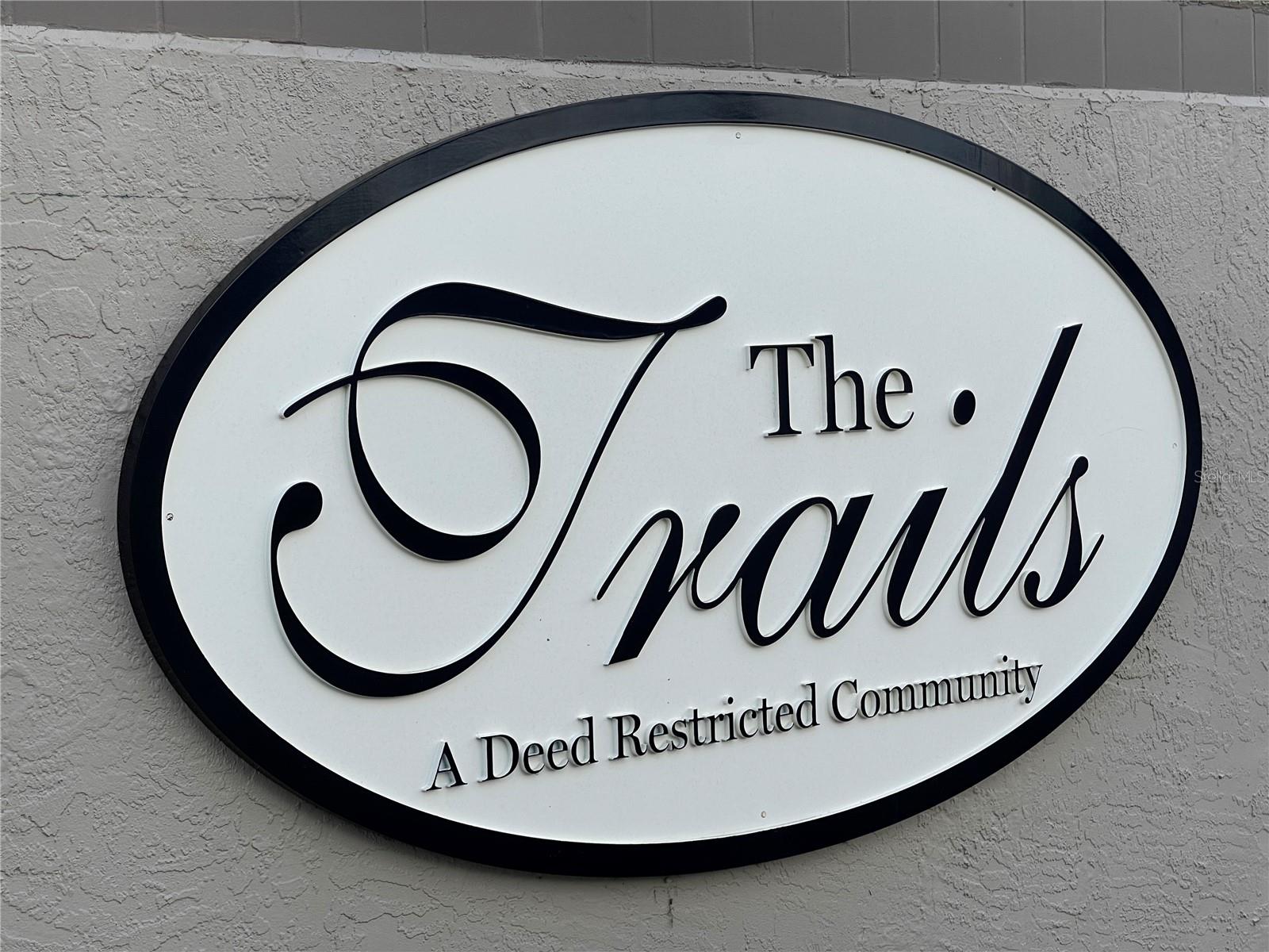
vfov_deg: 22.9
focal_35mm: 64
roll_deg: +2.0
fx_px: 2346
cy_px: 476
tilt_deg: -3.2
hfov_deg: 30.3
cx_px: 634
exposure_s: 1/592
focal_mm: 7.5
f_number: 2.2
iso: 20
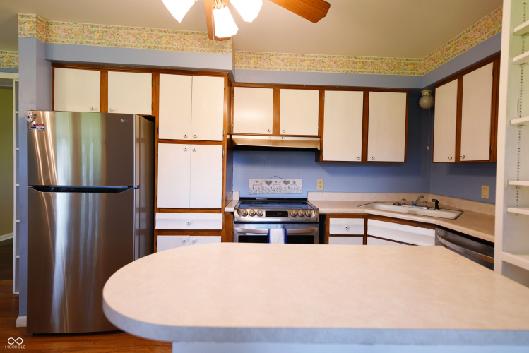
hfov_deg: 93.3
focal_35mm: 17
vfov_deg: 70.5
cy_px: 176
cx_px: 264
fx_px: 250
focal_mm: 17
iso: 640
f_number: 2.8
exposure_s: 1/160
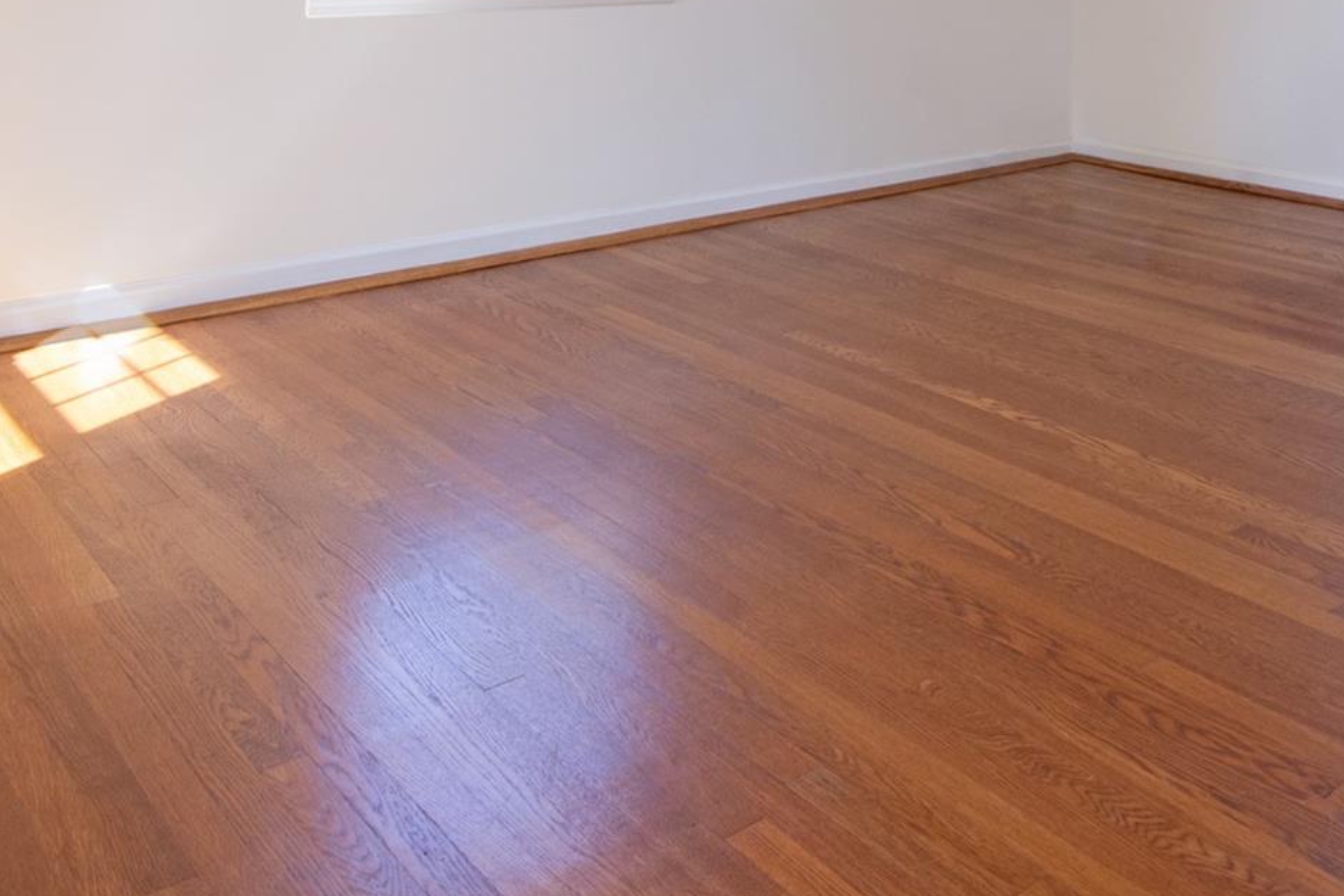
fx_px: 1347
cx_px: 872
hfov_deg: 52.2
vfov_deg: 32.7
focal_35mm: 36
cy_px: -70
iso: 640
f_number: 8
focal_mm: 11
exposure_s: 1/80
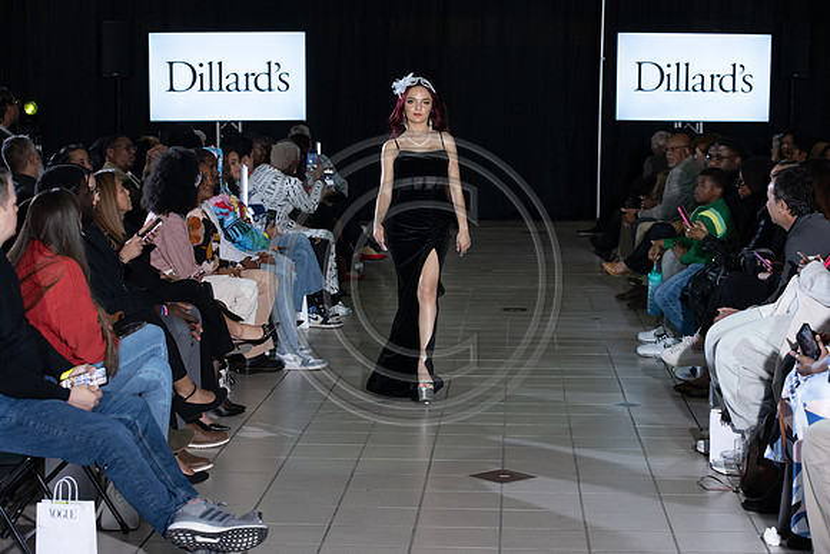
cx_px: 415
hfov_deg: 25.4
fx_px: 1845
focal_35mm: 80
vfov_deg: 17.1
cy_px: 277
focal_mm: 80
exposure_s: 1/160
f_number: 5
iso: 1250
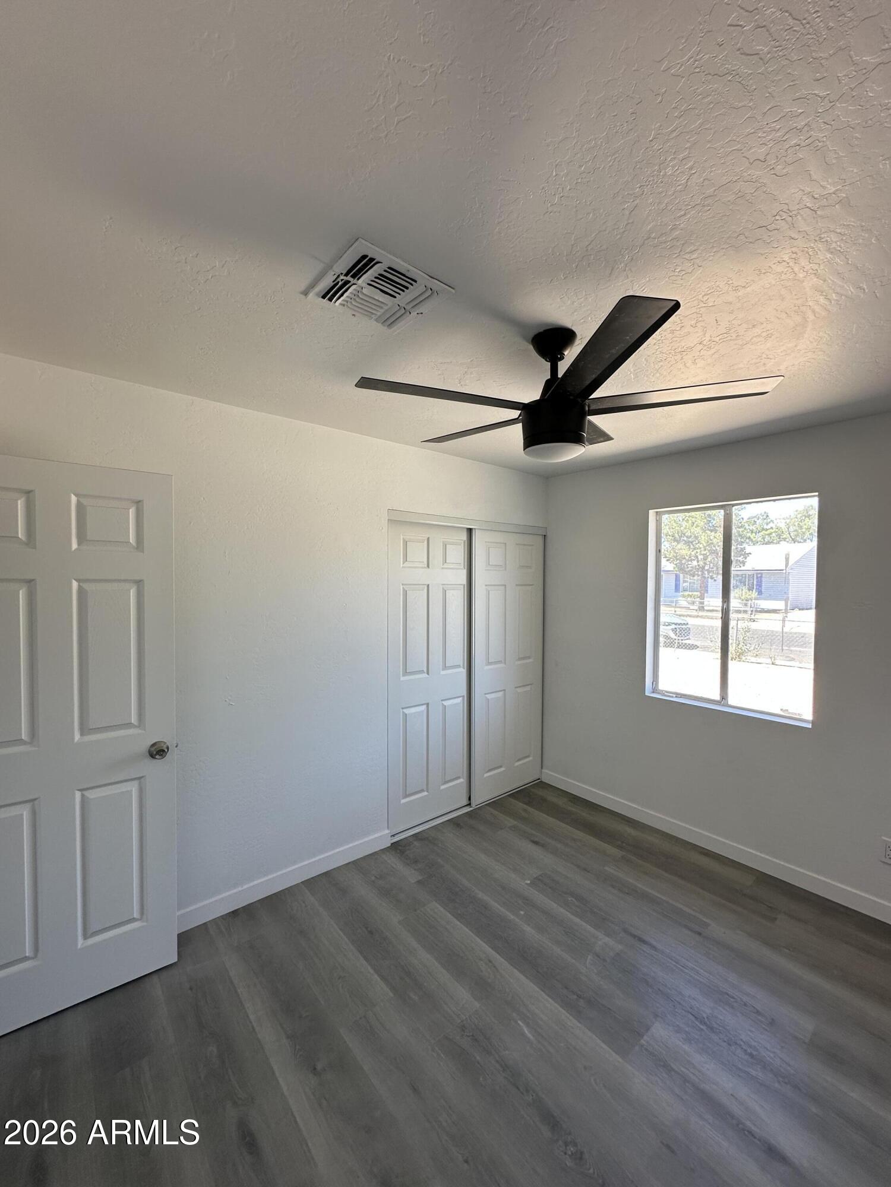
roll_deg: +0.0
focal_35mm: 14
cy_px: 594
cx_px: 446
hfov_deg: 85.7
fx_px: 480
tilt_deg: -1.2
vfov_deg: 102.1
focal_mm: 2.22
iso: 40
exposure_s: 1/106
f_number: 2.2
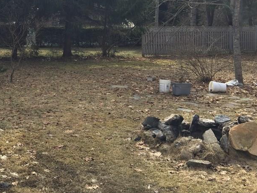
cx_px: 45
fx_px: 364
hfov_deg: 37.3
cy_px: 36
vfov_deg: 29.0
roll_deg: -0.8
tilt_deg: +1.0
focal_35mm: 49
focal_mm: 4.15
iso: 32
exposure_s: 1/920
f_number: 2.2
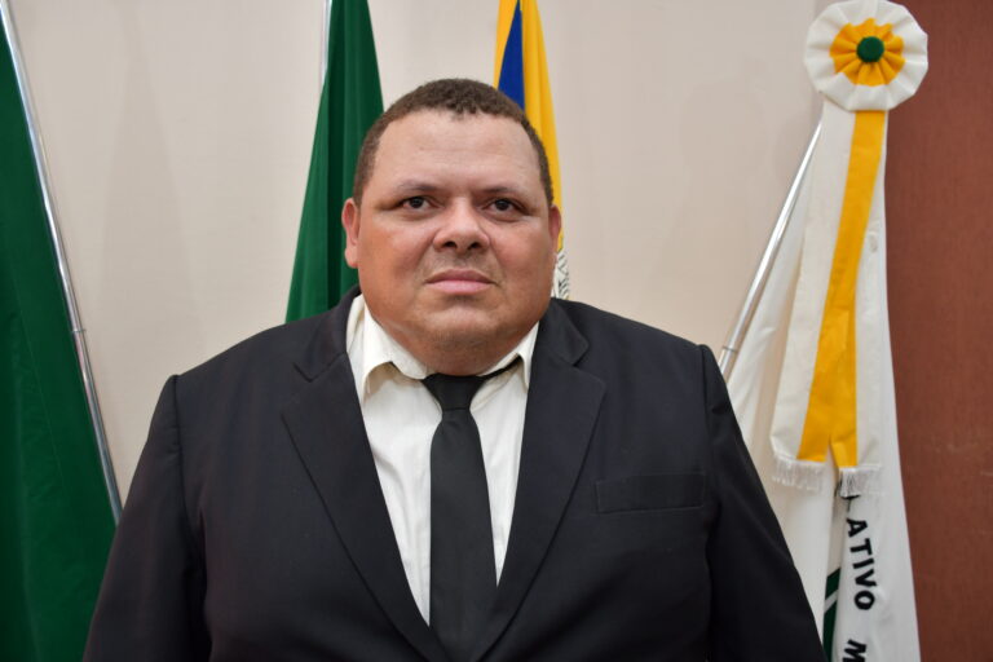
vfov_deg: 43.6
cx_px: 496
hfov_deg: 61.9
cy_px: 331
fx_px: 827
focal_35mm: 30
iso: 450
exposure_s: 1/60
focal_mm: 20
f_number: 4
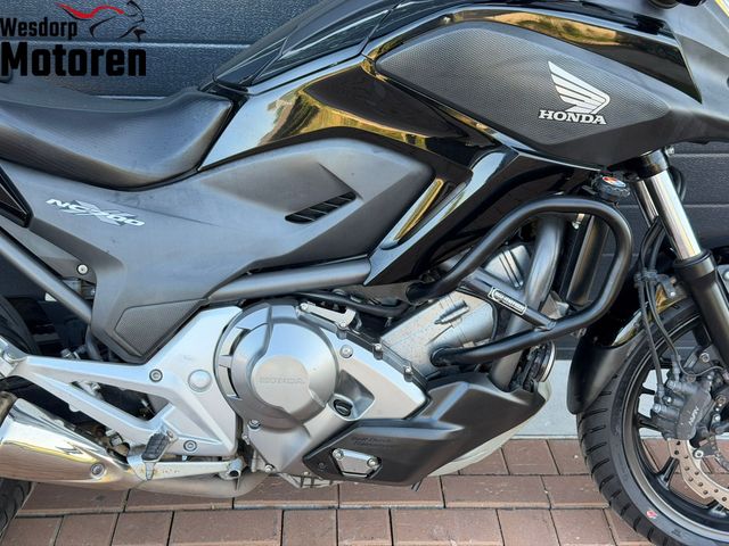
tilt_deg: -27.4
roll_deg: -1.1
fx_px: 1011
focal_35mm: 48
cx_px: 364
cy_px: 273
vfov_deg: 30.3
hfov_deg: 39.7
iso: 64
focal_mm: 6.76
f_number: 1.78
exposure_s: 1/216
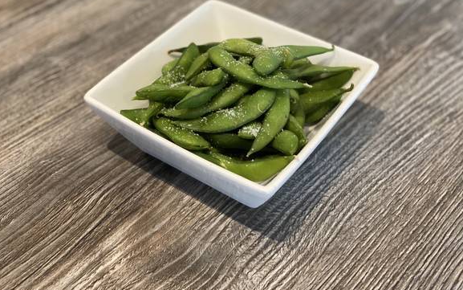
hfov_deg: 36.3
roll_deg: -1.2
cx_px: 229
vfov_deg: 23.1
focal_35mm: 56
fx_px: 707
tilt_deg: -42.2
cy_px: 119
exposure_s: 1/40
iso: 160
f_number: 2
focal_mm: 6
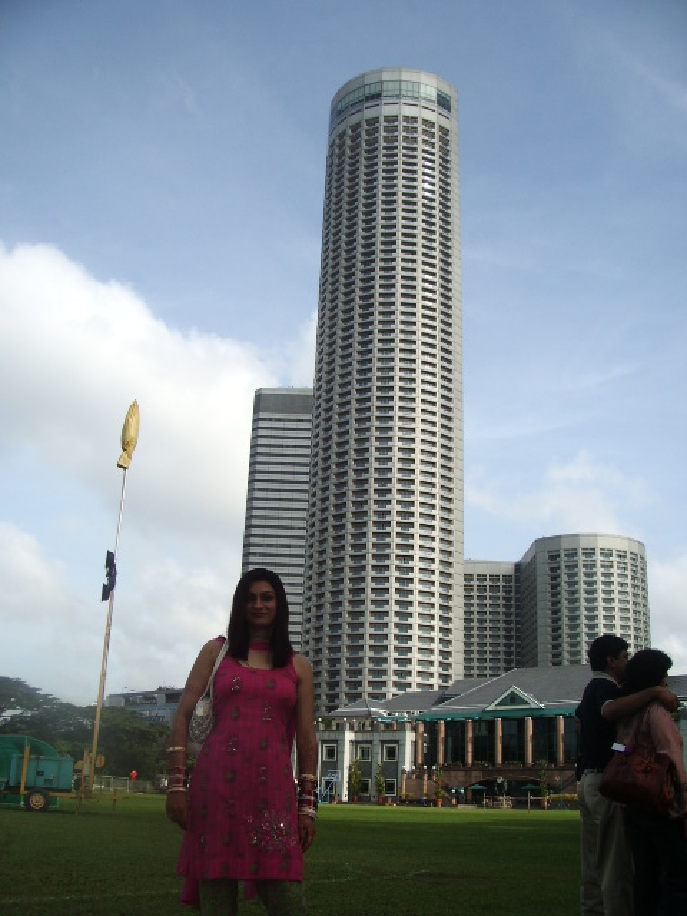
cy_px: 458
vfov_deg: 52.6
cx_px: 344
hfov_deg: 40.7
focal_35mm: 35
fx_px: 926
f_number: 4.3
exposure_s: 1/500
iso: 50
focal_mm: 5.8
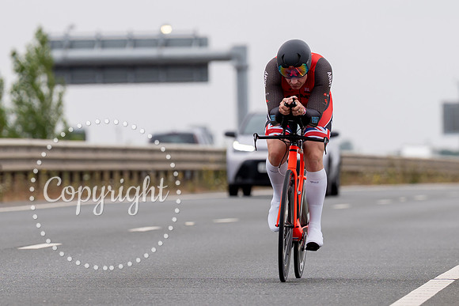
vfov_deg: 2.9
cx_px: 275
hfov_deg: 4.3
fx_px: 6089
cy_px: 281
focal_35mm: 477
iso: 100
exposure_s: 1/800
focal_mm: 176
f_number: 3.2
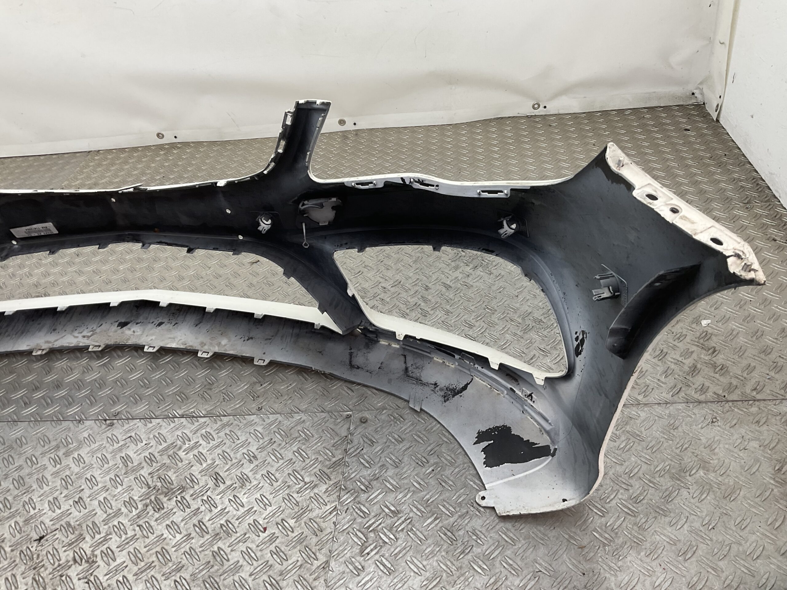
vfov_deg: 48.2
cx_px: 394
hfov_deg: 61.7
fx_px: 659
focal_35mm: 29
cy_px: 295
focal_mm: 3
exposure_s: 1/120
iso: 32
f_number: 1.8
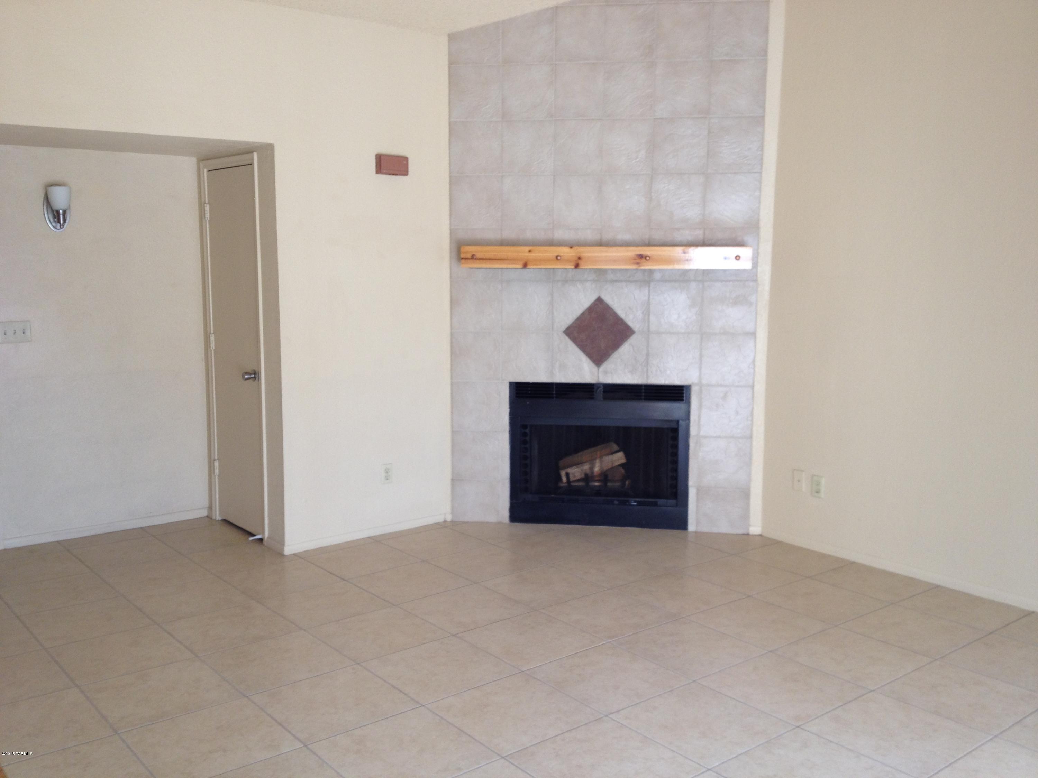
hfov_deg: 52.6
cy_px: 389
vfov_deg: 40.7
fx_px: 1050
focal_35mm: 35
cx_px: 519
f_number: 2.4
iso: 50
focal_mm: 4.28
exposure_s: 1/24
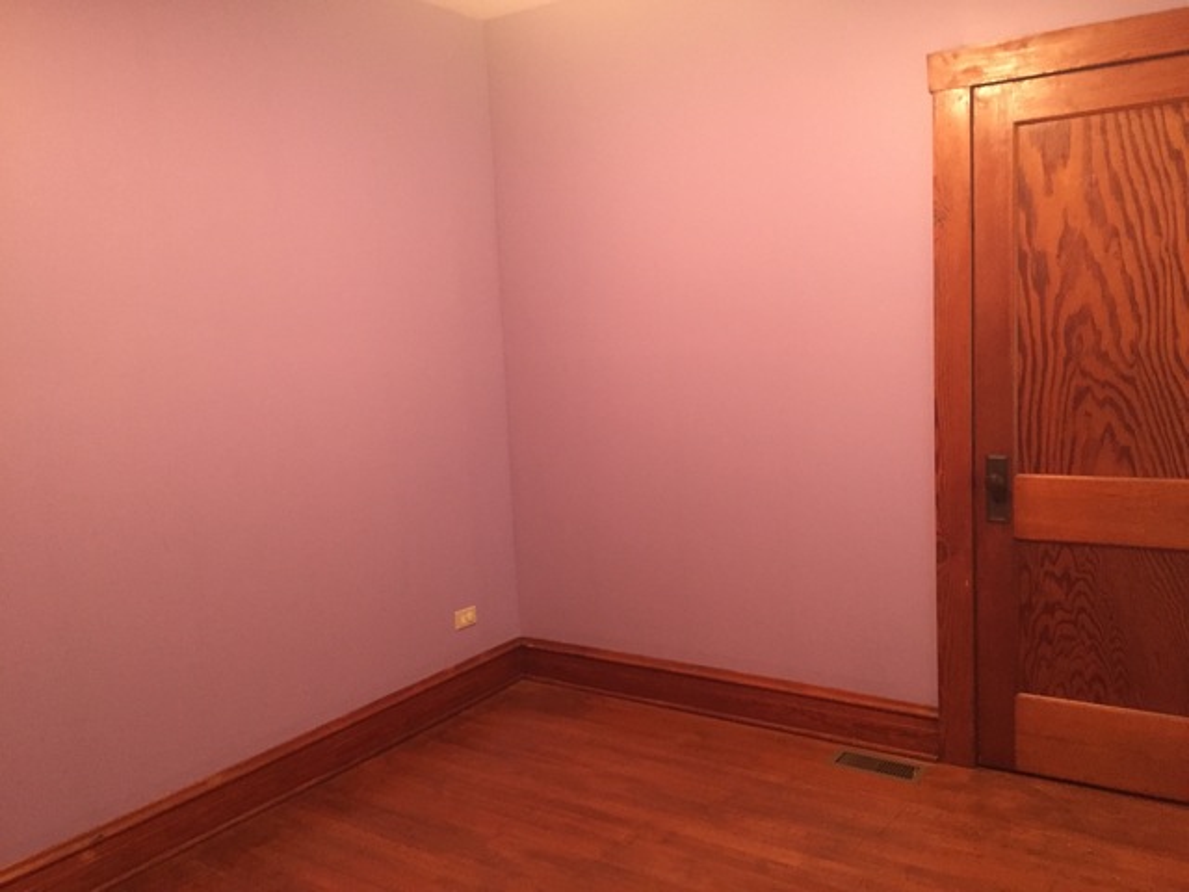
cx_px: 594
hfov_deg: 61.7
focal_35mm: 29
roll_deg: +1.7
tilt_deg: -7.0
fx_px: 996
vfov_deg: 48.2
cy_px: 446
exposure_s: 1/15
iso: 250
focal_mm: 4.15
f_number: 2.2
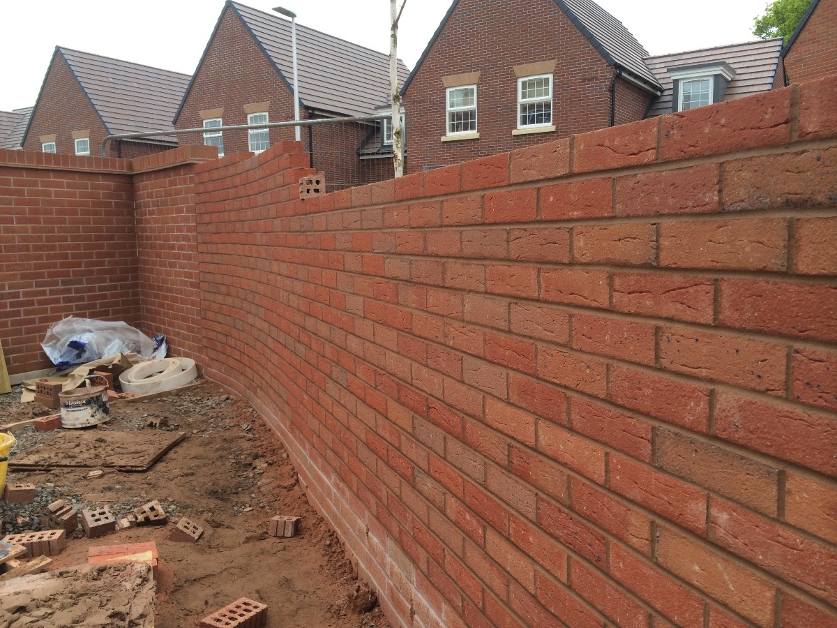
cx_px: 418
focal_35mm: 30
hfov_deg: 60.0
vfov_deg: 46.8
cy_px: 314
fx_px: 725
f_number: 2.2
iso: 32
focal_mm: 4.12
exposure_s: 1/302
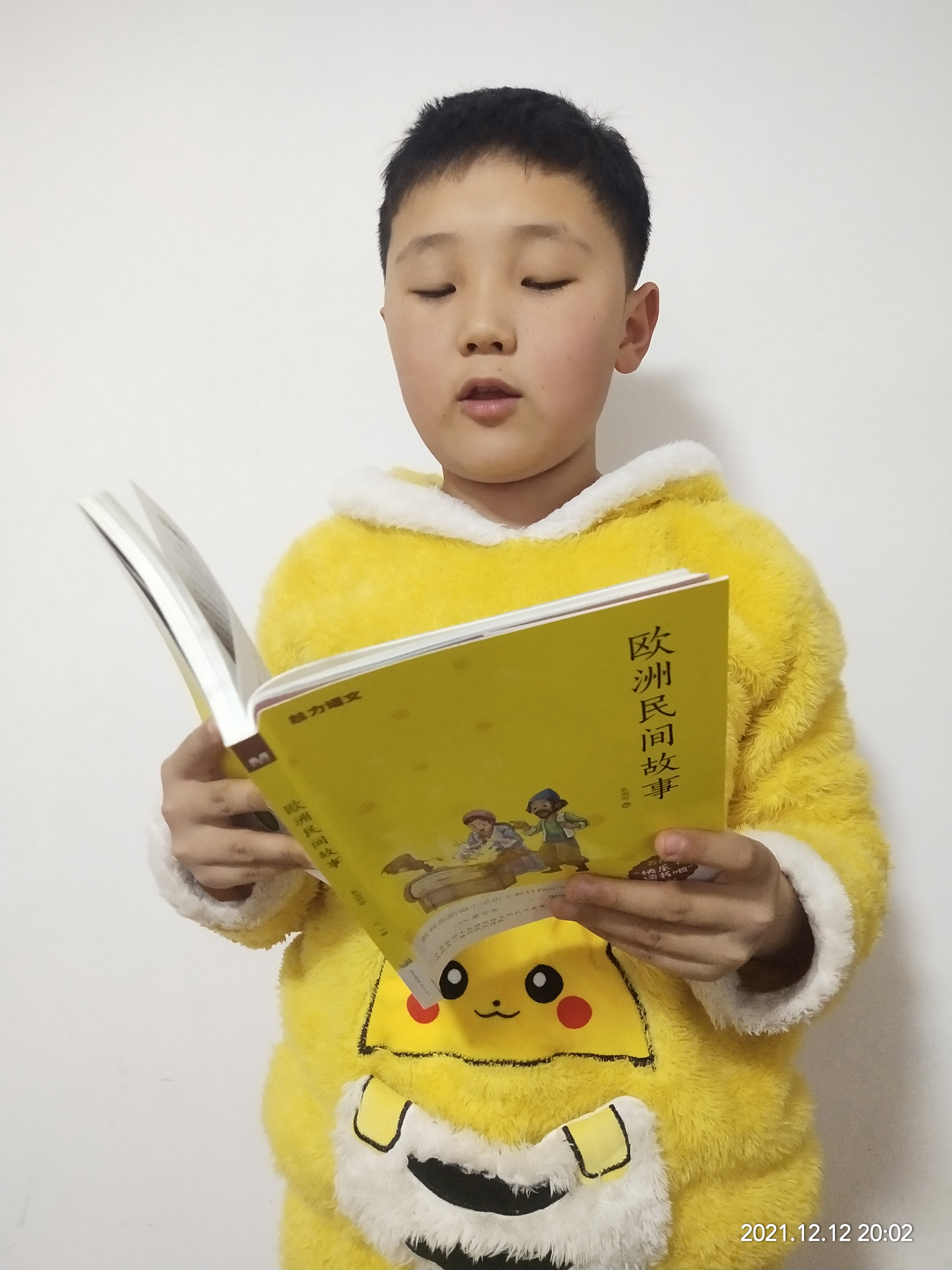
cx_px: 476
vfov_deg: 60.0
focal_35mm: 30
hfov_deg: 46.8
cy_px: 635
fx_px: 1100
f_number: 1.8
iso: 566
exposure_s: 1/33.3
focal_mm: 3.95
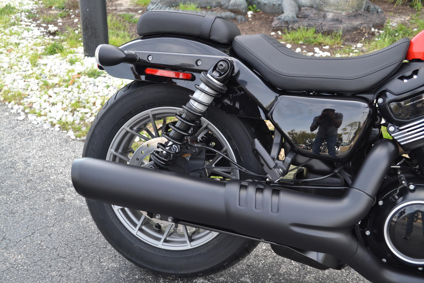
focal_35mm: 45
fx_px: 530
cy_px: 142
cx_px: 212
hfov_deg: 43.6
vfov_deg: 29.9
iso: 250
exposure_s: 1/125
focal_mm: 30
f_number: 5.6
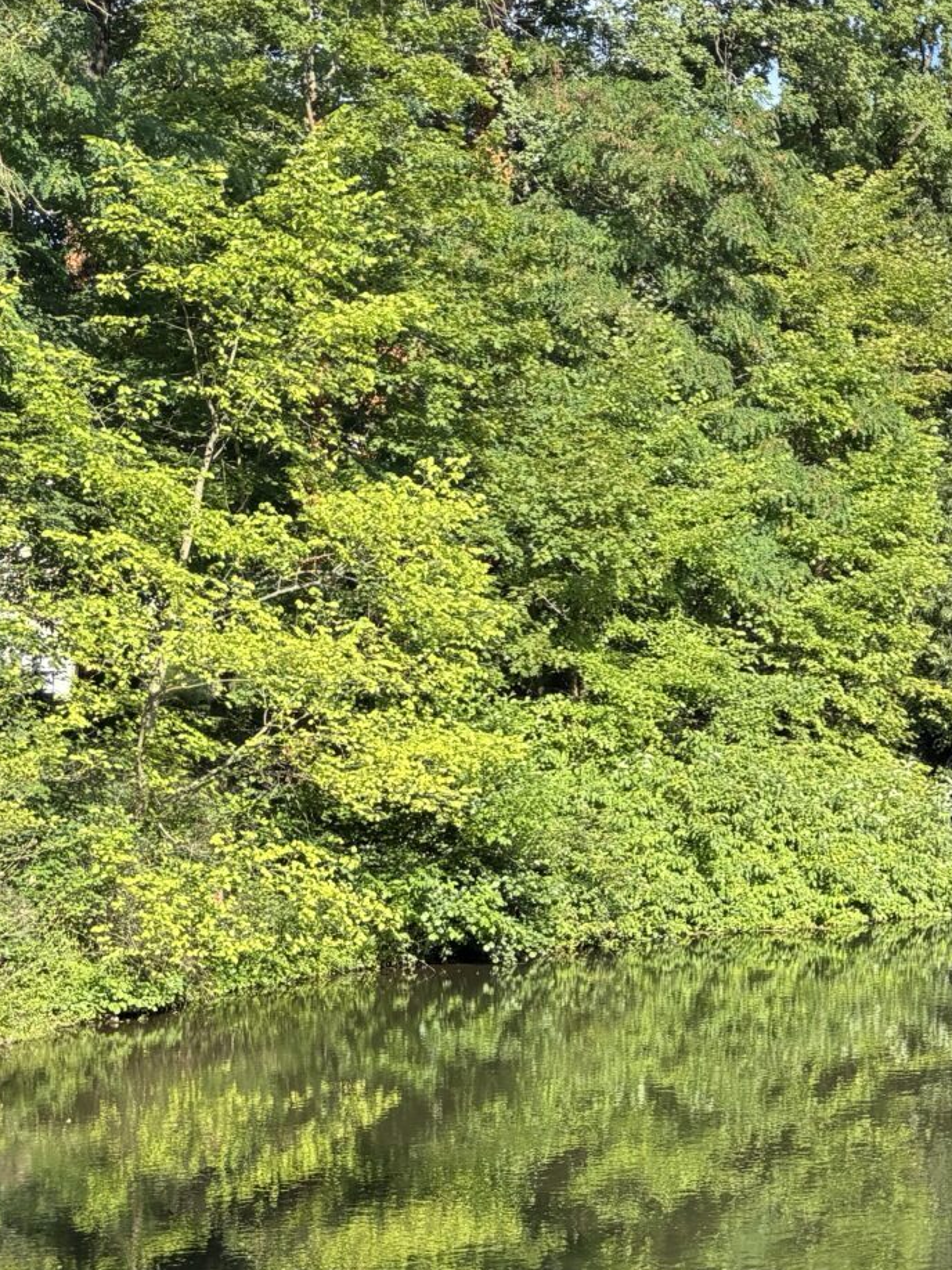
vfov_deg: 37.5
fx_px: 1871
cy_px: 596
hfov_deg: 28.5
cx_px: 480
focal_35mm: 51
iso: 50
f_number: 1.6
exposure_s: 1/1126
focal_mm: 5.96
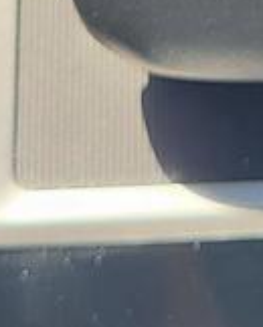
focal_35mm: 150
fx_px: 1457
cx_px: 330
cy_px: -369
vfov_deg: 11.3
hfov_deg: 10.1
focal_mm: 5.4
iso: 40
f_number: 1.8
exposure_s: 1/356
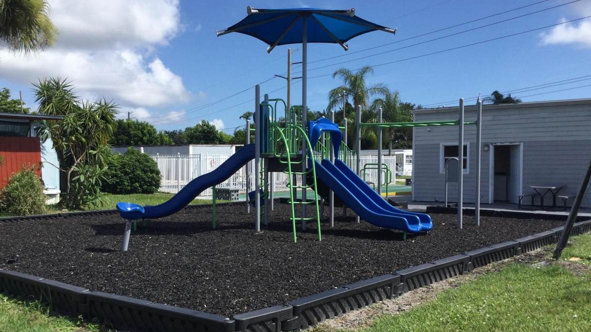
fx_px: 595
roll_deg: -2.5
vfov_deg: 31.2
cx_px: 285
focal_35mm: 38
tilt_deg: -0.8
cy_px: 172
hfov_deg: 52.8
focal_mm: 3.3
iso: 25
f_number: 2.4
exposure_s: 1/1274
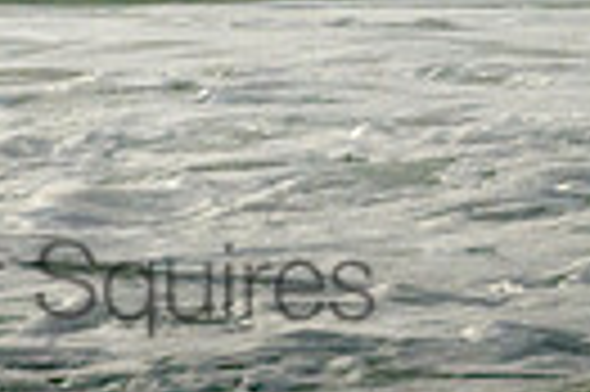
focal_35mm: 3555
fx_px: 58190
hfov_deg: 0.6
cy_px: -466
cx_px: 27
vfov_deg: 0.4
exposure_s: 1/8000
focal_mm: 800
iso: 3200
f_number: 11
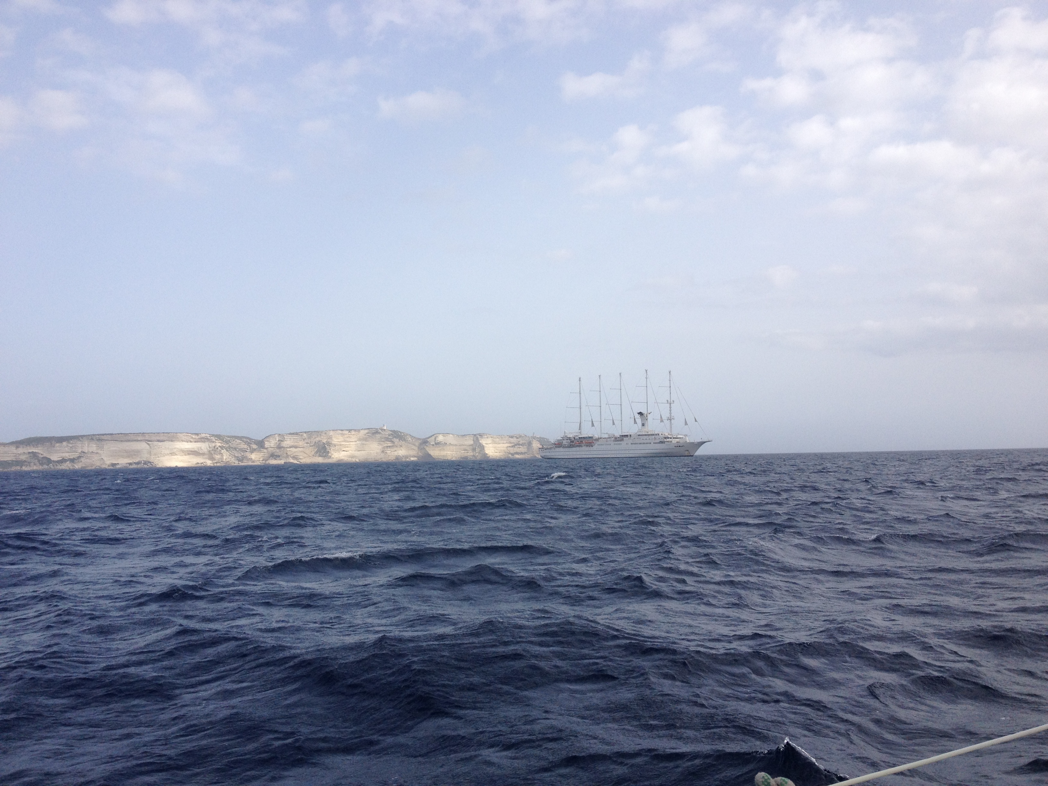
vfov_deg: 40.7
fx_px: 1060
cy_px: 393
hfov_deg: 52.6
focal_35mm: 35
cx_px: 524
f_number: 2.4
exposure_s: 1/1453
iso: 64
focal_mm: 4.28
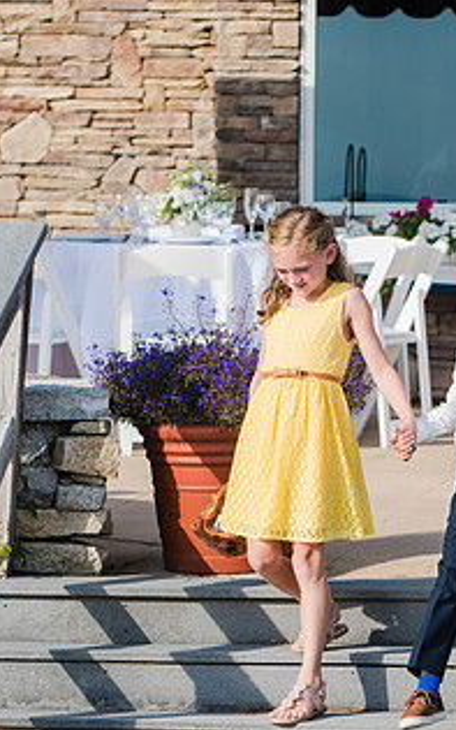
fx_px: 4551
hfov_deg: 5.7
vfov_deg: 9.2
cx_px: 343
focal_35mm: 229
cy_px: 498
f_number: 4
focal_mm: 105
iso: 200
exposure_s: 1/1000
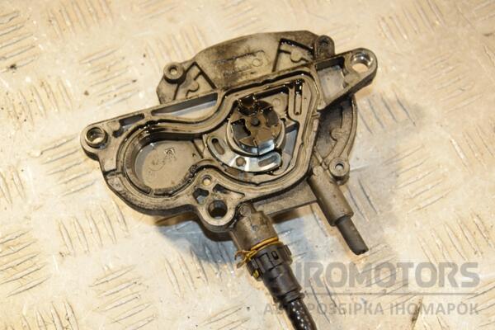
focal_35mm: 75
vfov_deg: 18.2
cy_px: 165
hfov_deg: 27.0
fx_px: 1031
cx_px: 248
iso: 800
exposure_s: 1/200
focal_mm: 50
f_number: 6.3
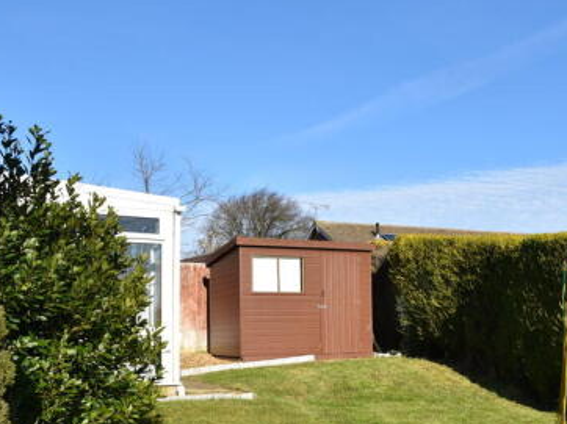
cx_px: 469
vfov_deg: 30.6
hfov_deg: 38.6
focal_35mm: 47
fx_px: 769
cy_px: 287
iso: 100
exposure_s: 1/200
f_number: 9
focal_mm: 18
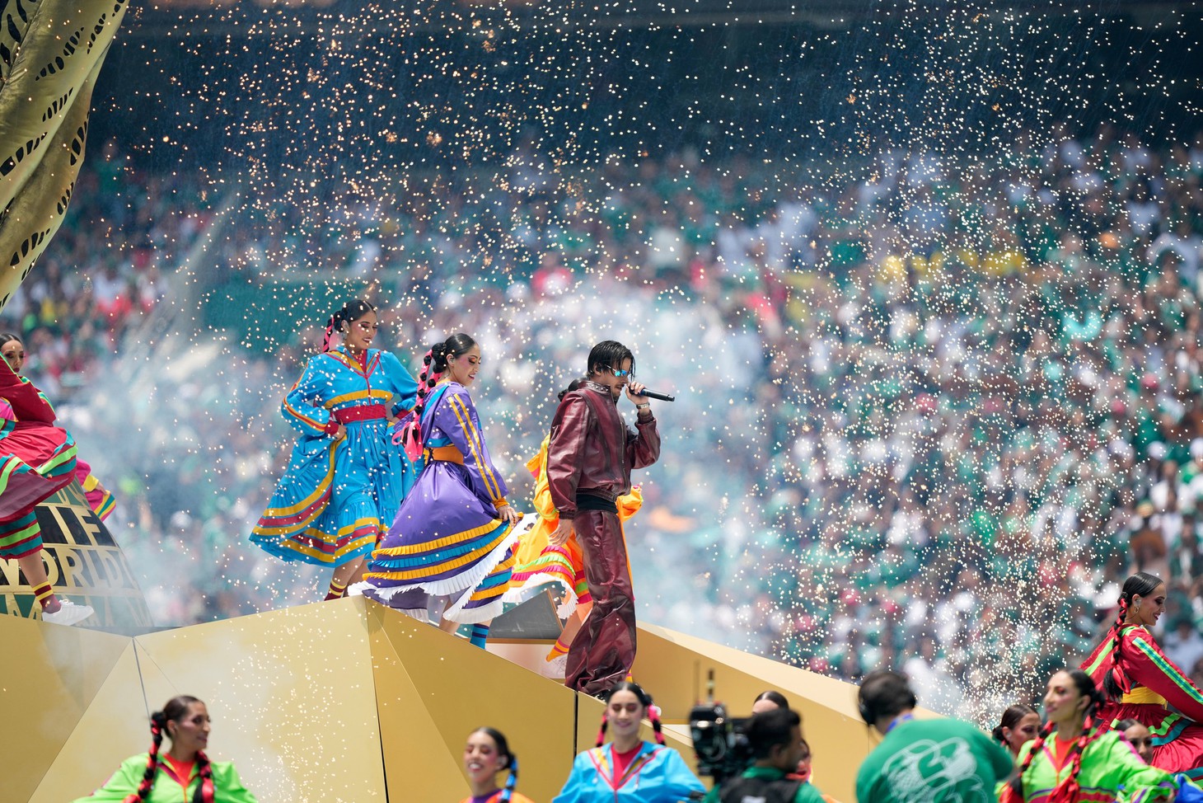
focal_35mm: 400
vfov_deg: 3.4
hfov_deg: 5.2
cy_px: 402
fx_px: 13368
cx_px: 602
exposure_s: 1/5000
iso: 400
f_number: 2.8
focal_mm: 400
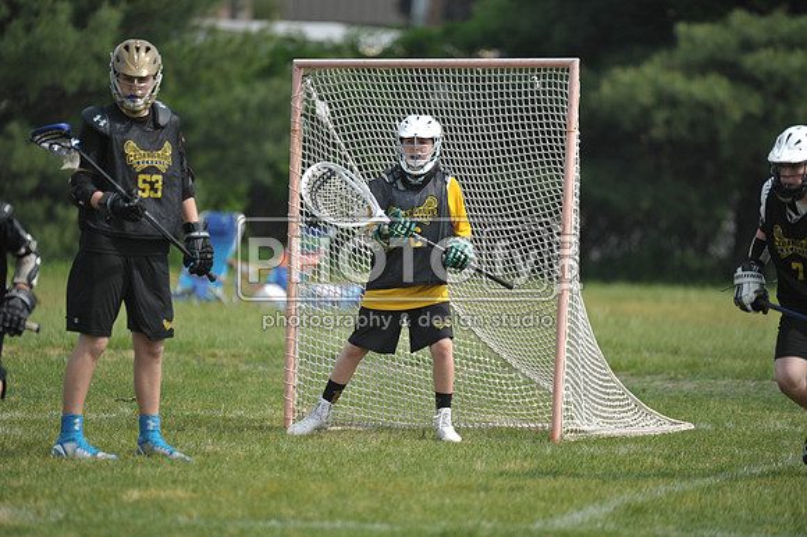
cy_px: 268
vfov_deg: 3.4
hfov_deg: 5.2
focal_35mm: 400
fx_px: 8961
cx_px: 404
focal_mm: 400
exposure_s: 1/2500
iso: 640
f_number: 4
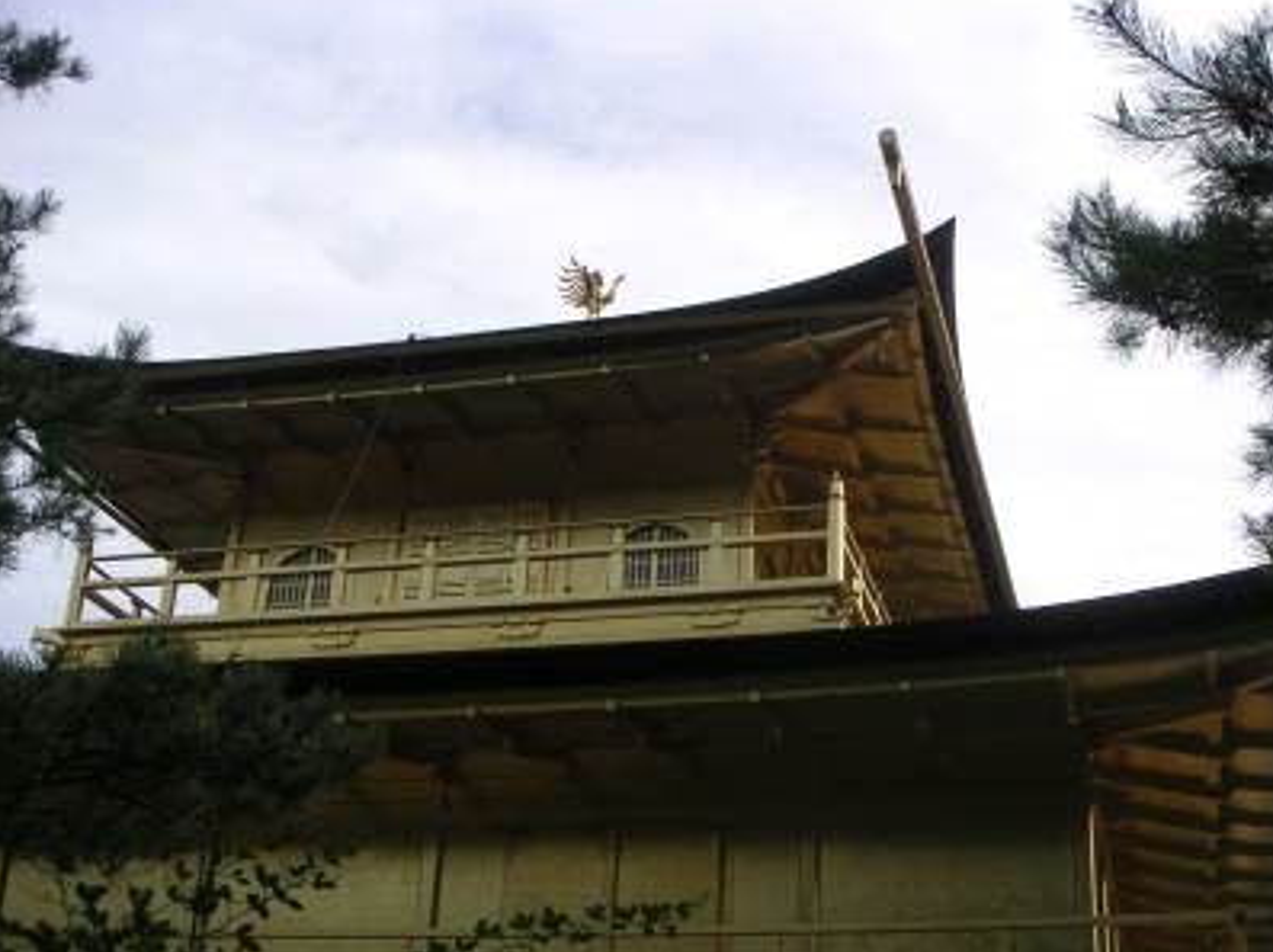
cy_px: 484
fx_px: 1690
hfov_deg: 41.2
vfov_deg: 31.5
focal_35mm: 46
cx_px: 709
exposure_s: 1/180
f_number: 6.7
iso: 50
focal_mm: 6
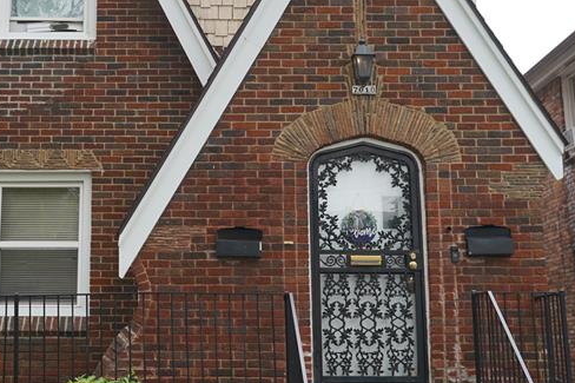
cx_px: 190
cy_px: 99
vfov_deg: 20.8
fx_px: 1038
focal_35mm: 65
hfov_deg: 30.7
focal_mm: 31
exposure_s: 1/80
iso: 100
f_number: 4.5
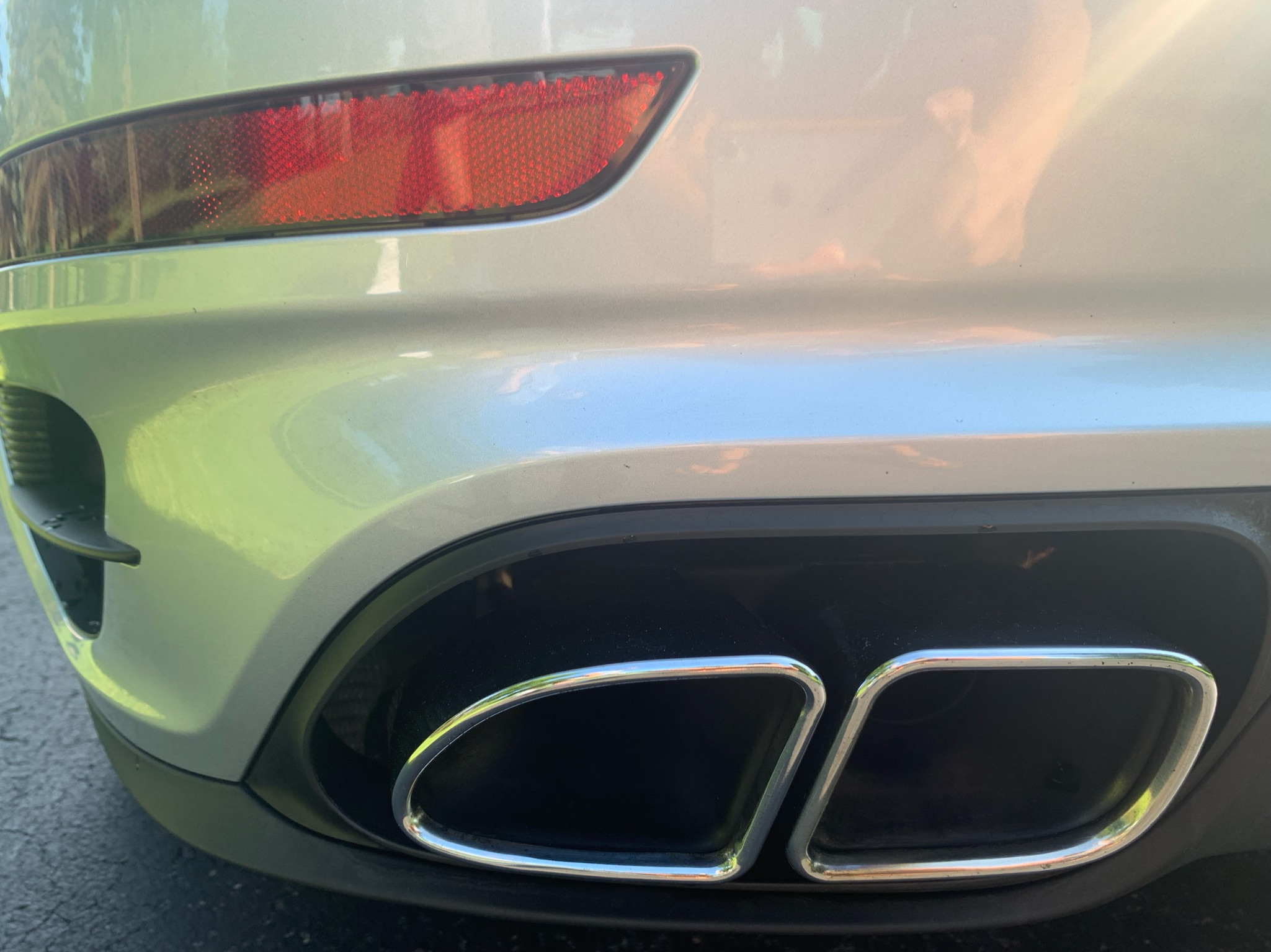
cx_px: 636
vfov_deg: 53.0
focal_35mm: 26
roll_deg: +2.3
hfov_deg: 67.3
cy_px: 476
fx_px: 954
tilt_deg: -9.7
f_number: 1.8
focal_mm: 4.25
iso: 25
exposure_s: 1/309
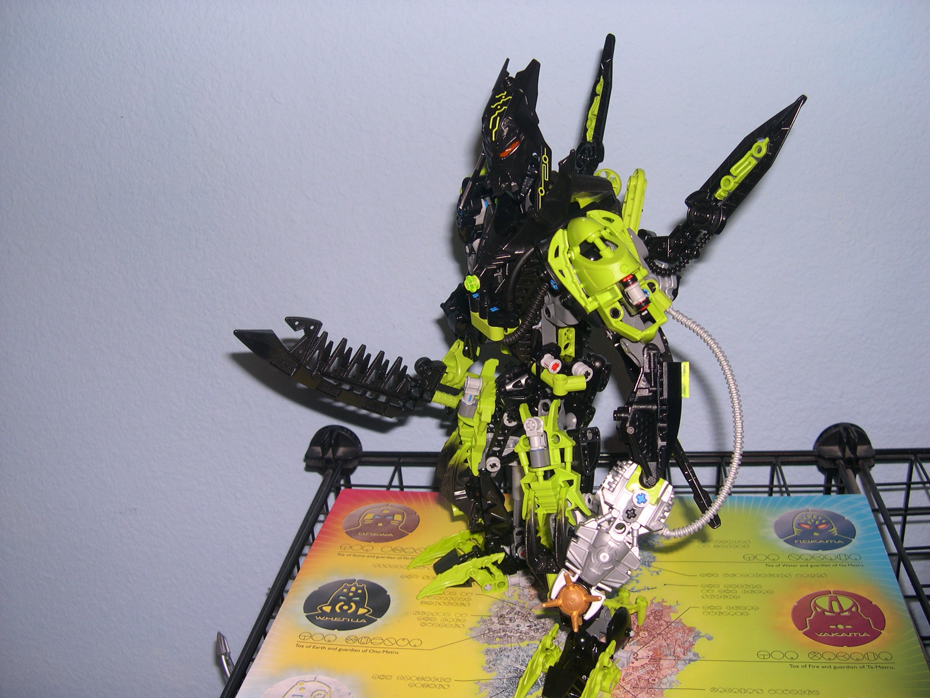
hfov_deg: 49.0
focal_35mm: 38
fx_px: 1021
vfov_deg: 37.7
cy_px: 349
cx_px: 465
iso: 100
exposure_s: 1/60
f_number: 2.8
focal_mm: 8
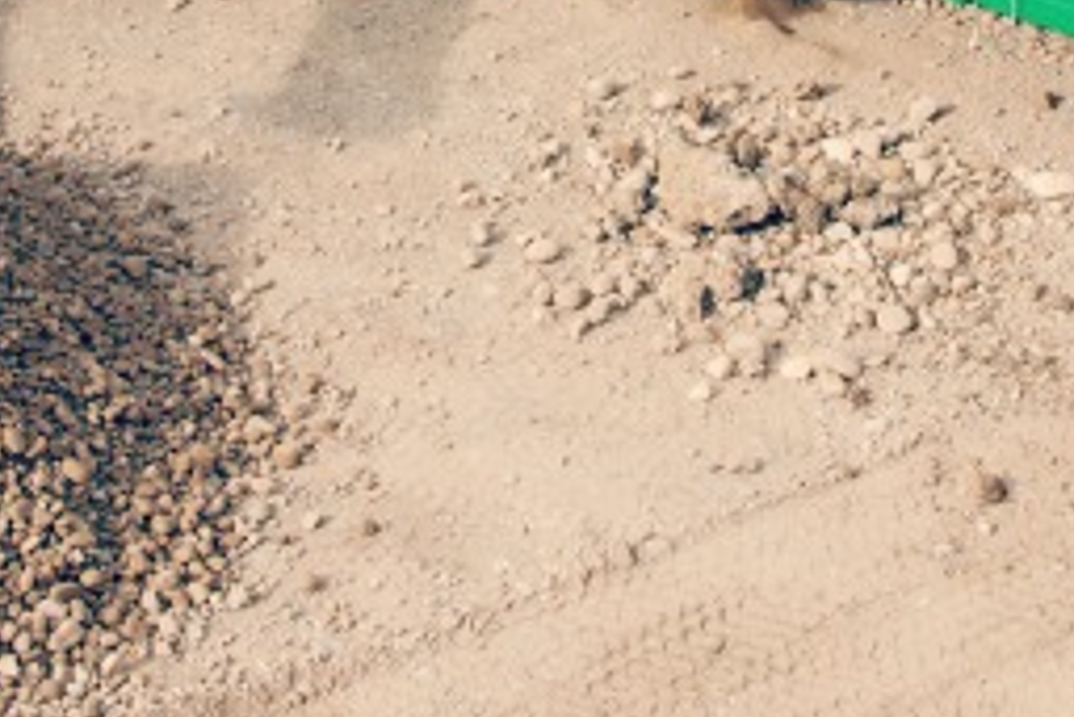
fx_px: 3654
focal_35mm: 122
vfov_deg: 10.9
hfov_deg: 16.7
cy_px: -256
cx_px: 399
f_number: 6.3
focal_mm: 29
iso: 100
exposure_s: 1/160
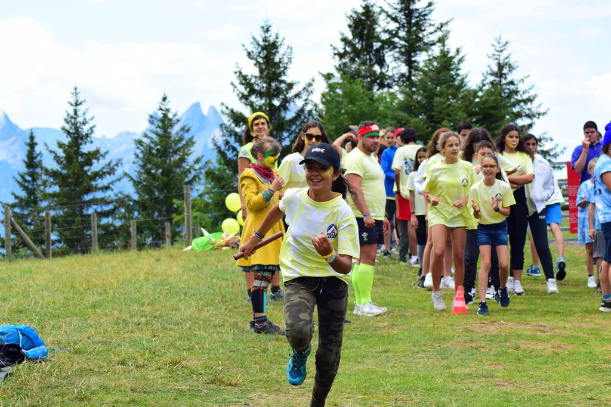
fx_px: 1782
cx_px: 306
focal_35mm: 105
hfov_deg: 19.5
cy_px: 204
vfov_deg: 13.0
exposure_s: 1/1000
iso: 400
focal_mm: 70
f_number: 6.3
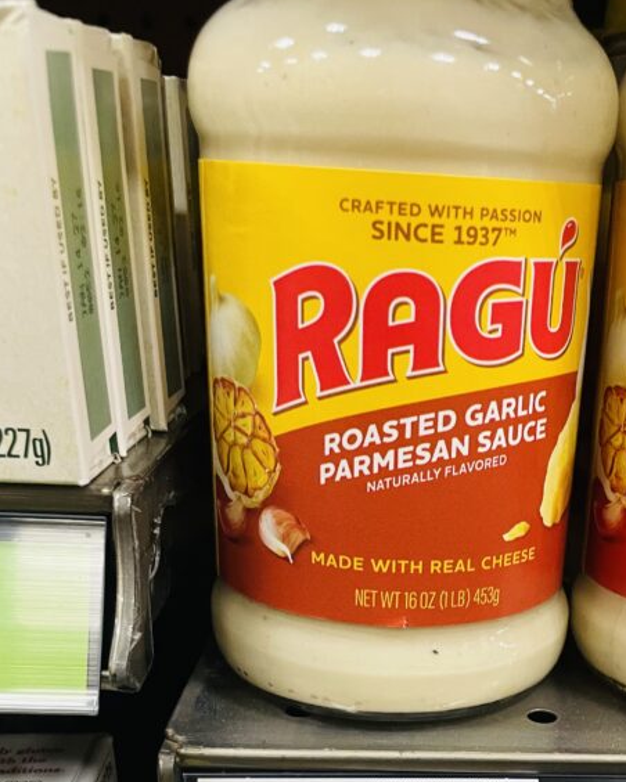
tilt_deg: -24.8
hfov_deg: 32.1
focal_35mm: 46
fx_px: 1065
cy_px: 698
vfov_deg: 37.8
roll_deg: -2.0
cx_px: 476
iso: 200
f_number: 1.6
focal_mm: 4.2
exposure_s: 1/60
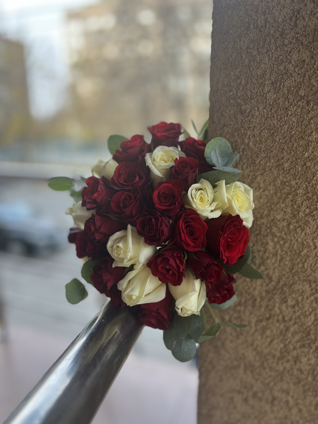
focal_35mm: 26
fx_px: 318
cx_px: 159
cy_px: 212
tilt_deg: -13.7
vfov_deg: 67.3
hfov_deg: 53.1
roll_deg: -0.5
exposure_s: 1/121
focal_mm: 5.7
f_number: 1.5
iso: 64
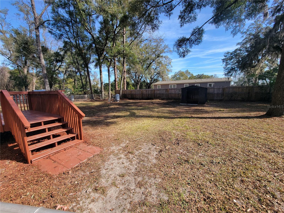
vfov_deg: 89.9
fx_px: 107
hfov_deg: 106.2
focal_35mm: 13
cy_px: 106
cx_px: 142
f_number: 2.2
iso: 50
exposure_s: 1/711
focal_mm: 2.2
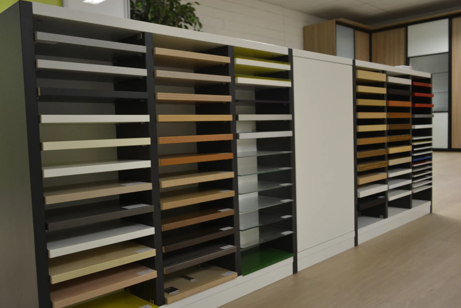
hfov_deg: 57.2
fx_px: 423
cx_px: 230
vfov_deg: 40.0
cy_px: 154
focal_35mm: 33
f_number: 3.8
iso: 560
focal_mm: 22
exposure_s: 1/15
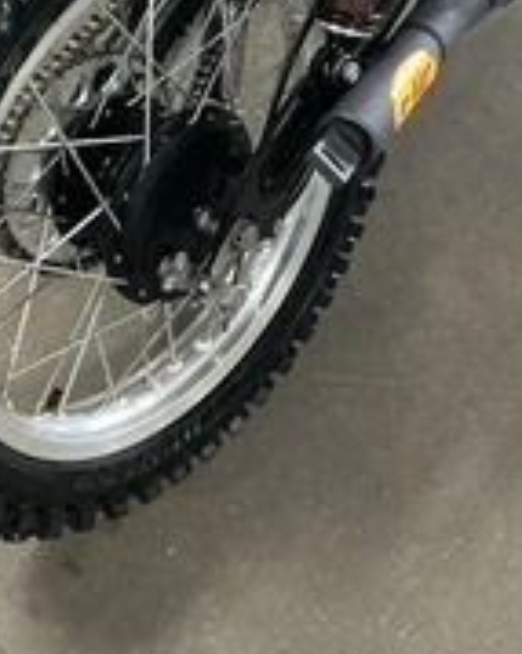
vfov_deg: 30.1
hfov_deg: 24.9
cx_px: 215
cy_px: 117
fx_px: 1179
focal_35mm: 61
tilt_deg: -53.5
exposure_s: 1/30
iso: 320
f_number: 1.8
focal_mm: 3
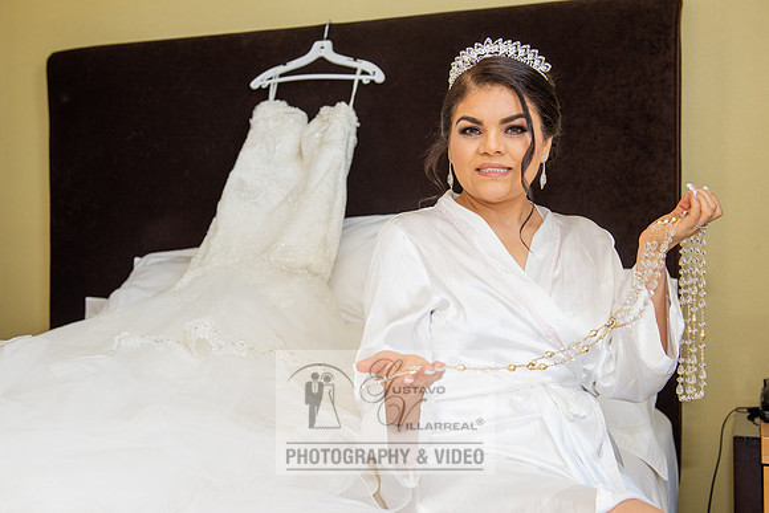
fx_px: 1022
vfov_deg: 28.2
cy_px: 263
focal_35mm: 48
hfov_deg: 41.2
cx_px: 339
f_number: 4
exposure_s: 1/125
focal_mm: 38
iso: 320
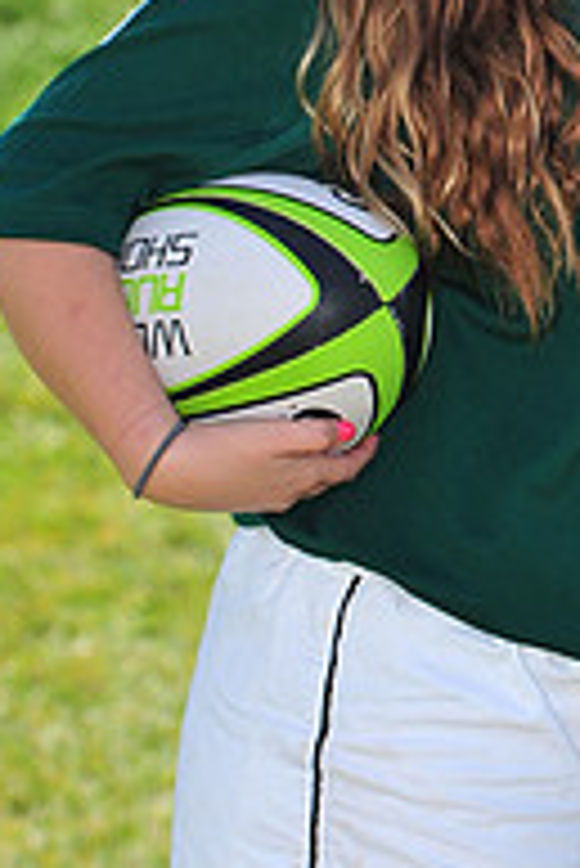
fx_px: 7236
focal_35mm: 300
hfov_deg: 4.6
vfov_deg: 6.8
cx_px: 809
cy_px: -270
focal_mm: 100
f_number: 5.6
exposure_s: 1/500
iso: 200
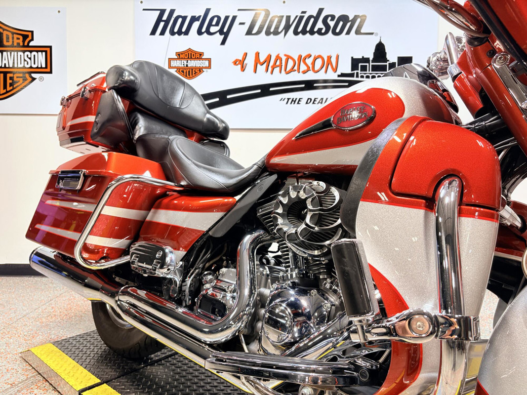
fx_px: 396
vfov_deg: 53.1
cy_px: 198
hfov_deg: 67.3
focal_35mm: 26
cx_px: 264
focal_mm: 5.96
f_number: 1.6
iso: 80
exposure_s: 1/120
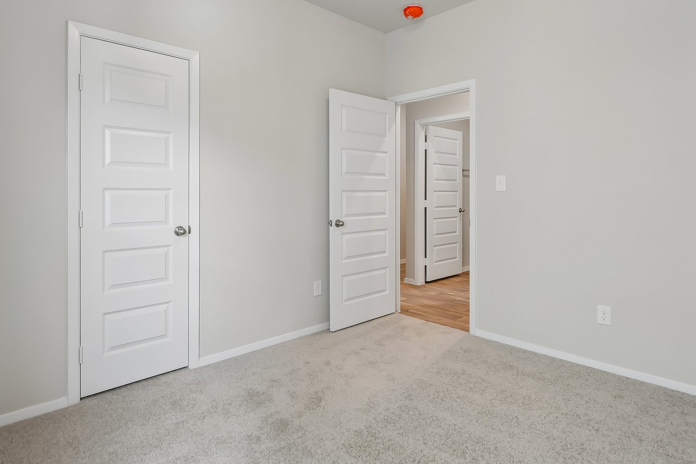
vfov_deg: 61.4
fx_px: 387
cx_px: 346
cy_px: 186
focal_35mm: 20
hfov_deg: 84.0
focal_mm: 10
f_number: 8
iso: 400
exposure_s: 1/25
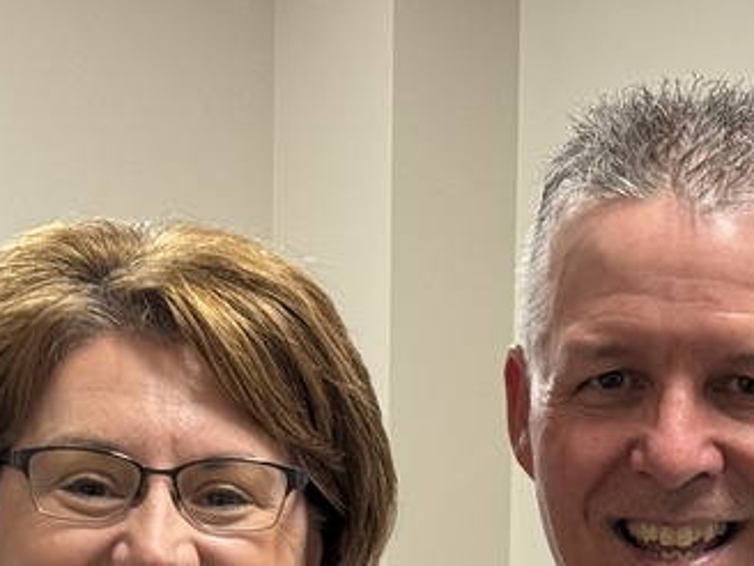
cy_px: 842
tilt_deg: -0.2
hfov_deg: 13.2
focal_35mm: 150
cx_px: 455
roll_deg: -1.6
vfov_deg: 9.6
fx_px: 3267
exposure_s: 1/60
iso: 100
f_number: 1.78
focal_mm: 6.76
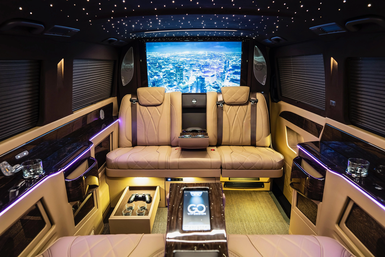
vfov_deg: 59.5
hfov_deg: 81.2
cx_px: 192
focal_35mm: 21
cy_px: 128
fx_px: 225
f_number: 1.8
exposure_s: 1/20
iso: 500
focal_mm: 14
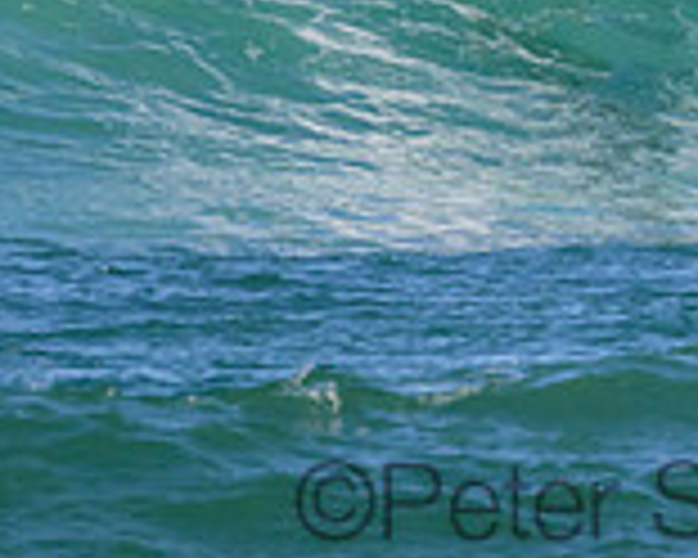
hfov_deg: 0.7
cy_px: -245
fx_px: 58091
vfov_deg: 0.6
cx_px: 644
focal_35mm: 2812
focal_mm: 800
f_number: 11
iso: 1100
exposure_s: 1/2000
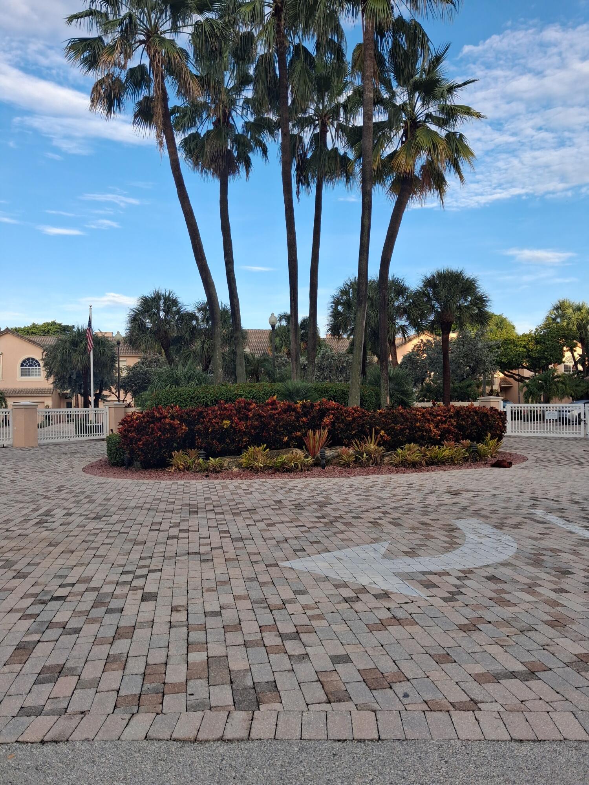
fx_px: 613
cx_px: 294
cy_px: 392
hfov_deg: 51.4
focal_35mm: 27
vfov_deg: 65.3
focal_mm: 4
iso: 25
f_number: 1.8
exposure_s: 1/192
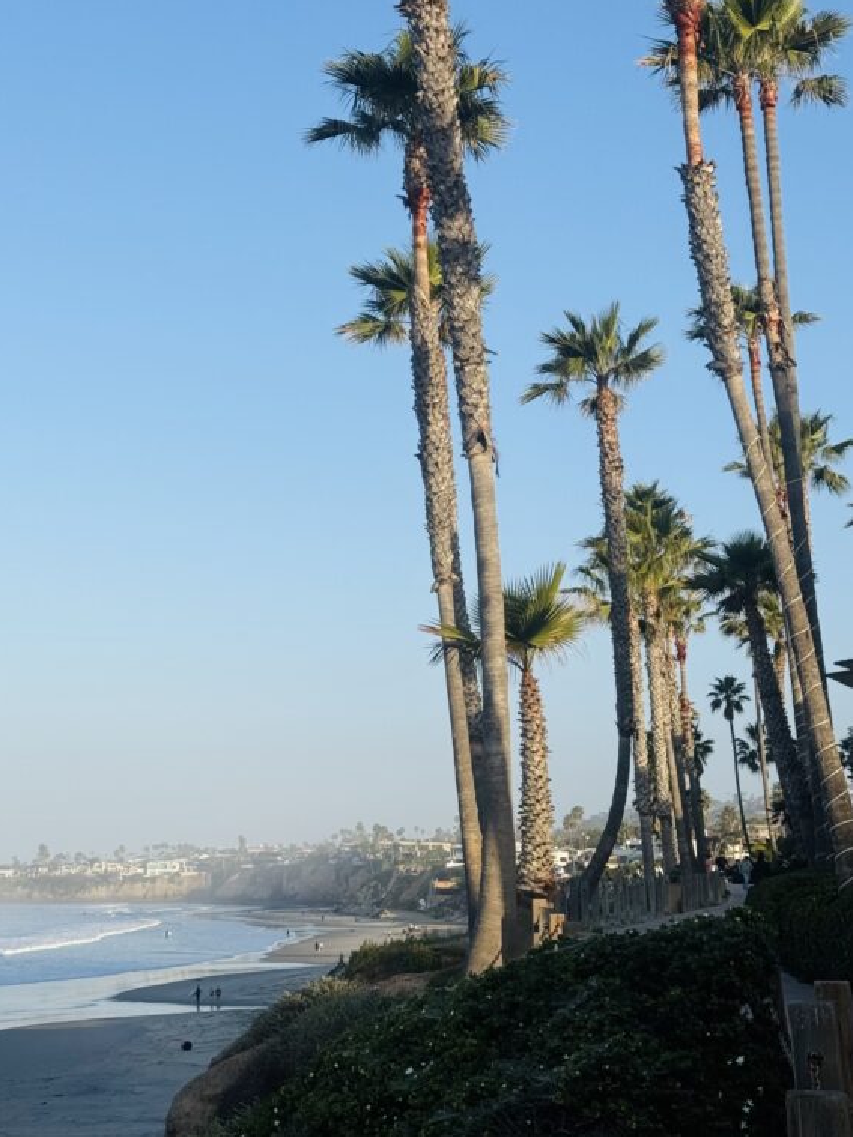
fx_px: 2136
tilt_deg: +10.8
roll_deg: -0.2
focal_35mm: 65
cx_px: 284
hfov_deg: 22.5
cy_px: 429
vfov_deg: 29.7
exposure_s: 1/3610
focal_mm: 6.76
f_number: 1.78
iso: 64
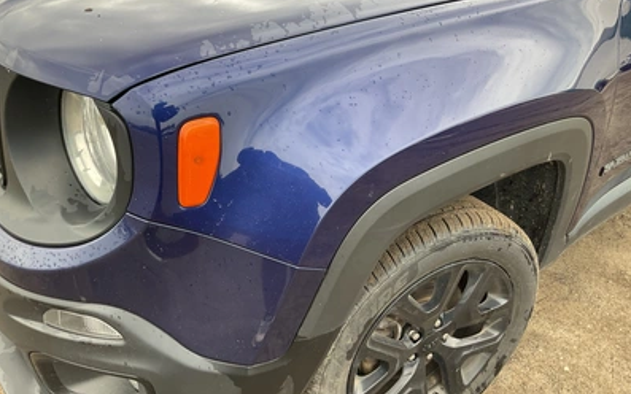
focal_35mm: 31
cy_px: 216
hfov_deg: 61.2
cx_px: 315
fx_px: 533
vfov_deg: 40.5
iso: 32
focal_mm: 3
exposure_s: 1/122
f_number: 1.8
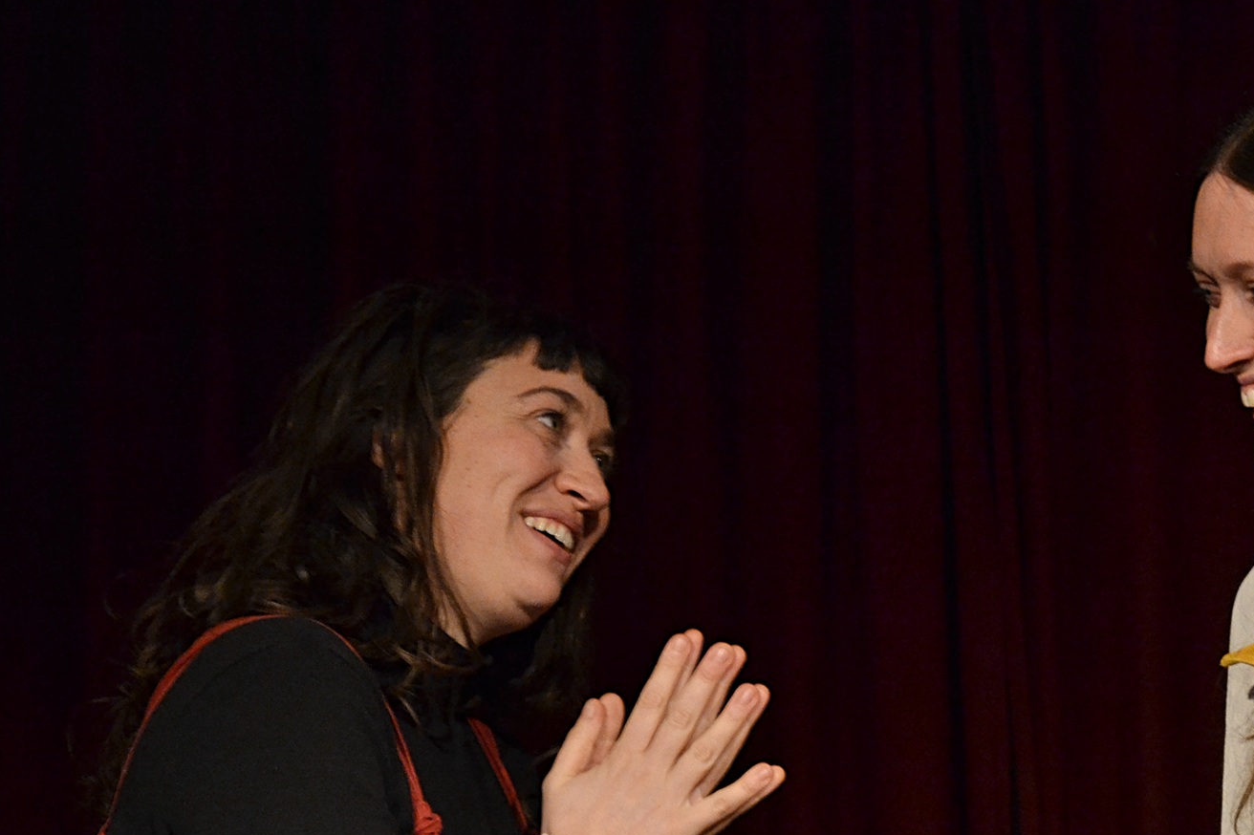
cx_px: 924
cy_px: 636
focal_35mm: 126
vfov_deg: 10.9
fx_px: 4379
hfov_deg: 16.2
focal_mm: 55
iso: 1600
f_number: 5.6
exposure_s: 1/100
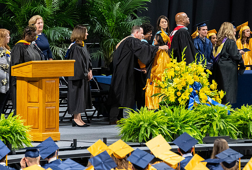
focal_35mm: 337
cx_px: 158
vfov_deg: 4.1
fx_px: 2369
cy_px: 86
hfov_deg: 6.1
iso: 2000
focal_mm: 190
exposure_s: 1/200
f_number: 4
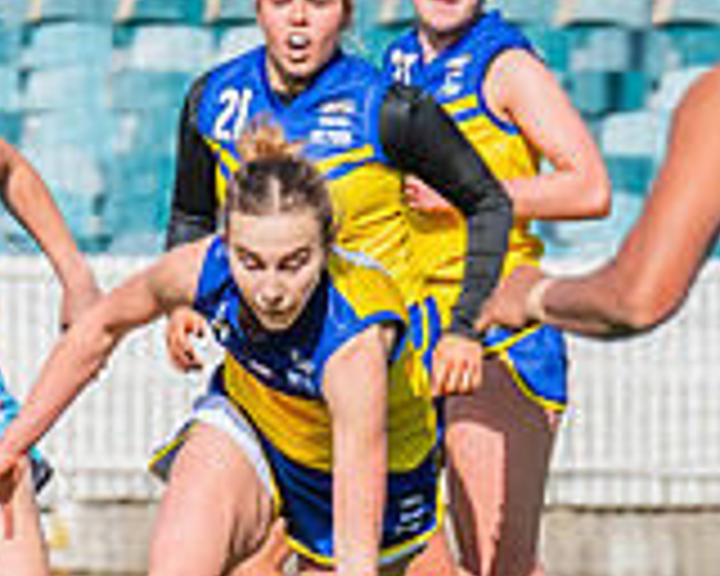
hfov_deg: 1.4
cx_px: 447
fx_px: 29300
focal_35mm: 1375
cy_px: 444
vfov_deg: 1.1
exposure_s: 1/1250
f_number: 13
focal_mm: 330
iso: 800
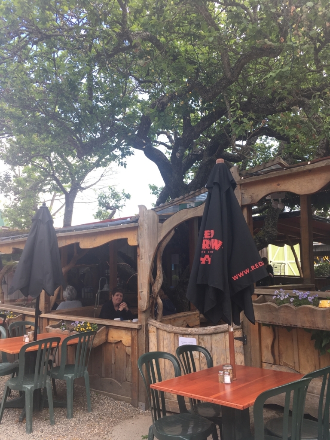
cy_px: 220
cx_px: 165
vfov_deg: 61.7
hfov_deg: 48.2
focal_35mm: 29
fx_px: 369
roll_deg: +0.1
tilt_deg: +6.7
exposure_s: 1/194
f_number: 2.2
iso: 25
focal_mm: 4.15
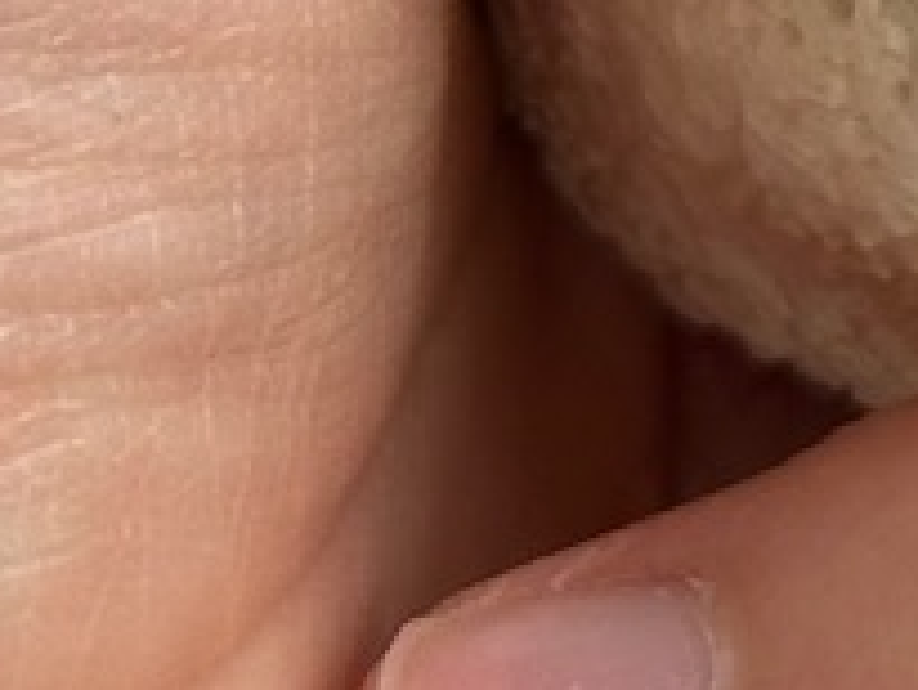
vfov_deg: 4.7
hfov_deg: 6.3
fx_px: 7934
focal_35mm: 299
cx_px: 2293
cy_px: -1407
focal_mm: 6.86
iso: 64
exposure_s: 1/532
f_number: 1.78
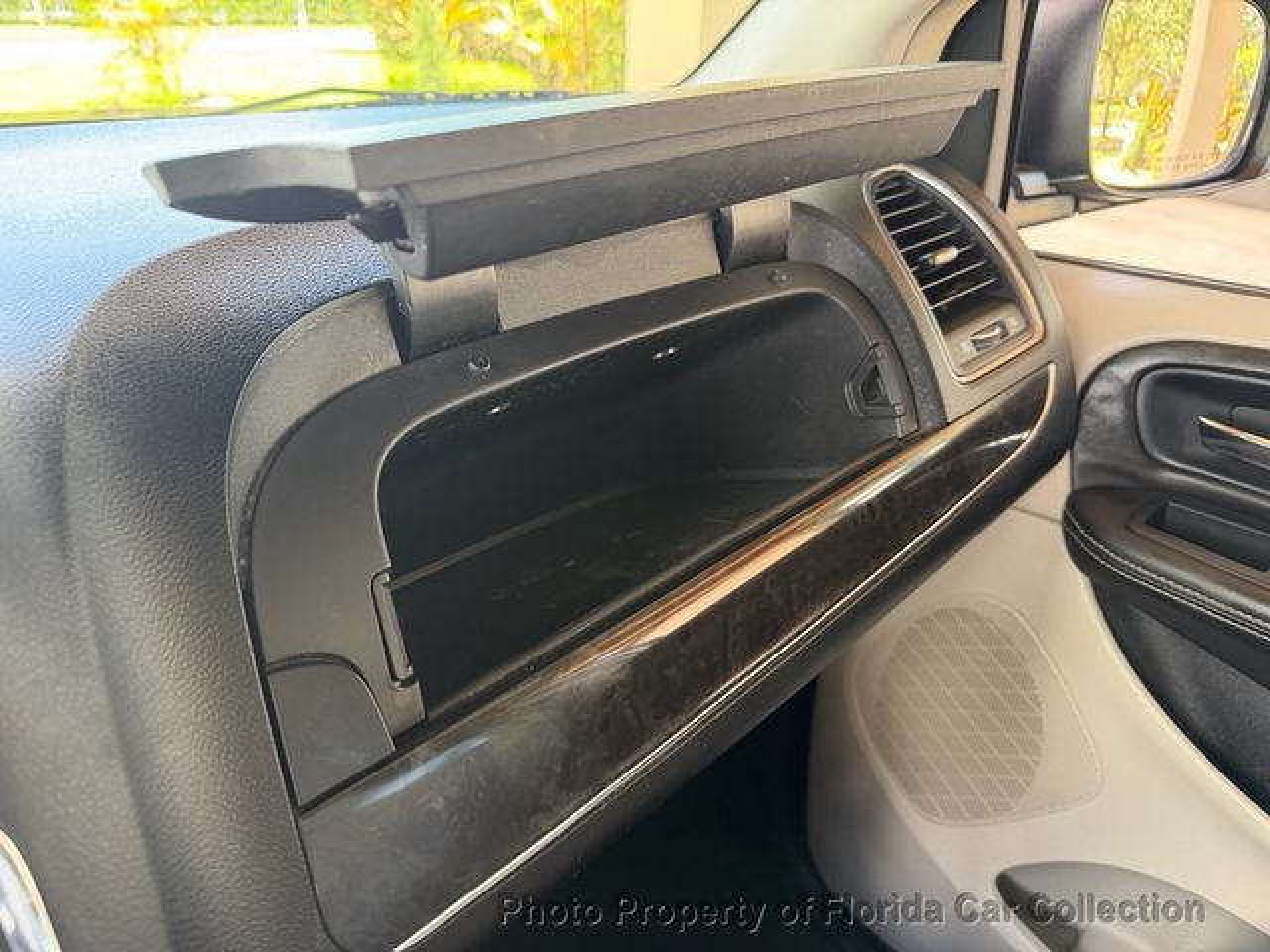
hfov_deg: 71.6
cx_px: 635
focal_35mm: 24
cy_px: 476
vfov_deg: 56.8
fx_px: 881
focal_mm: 6.76
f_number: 1.78
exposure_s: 1/60
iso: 200
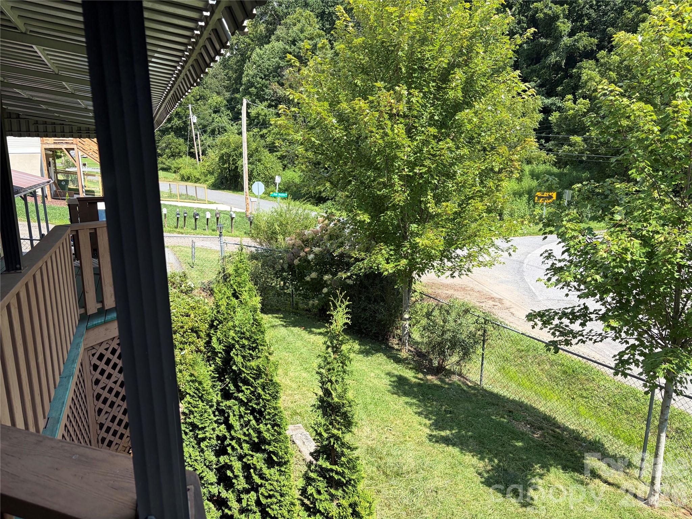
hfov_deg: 67.3
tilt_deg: -12.1
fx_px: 520
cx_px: 346
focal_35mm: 26
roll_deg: +2.1
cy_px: 260
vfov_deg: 53.1
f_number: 1.6
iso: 50
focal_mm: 5.96
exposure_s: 1/1484
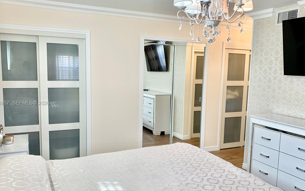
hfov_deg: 61.2
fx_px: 258
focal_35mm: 31
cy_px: 103
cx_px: 154
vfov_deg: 40.6
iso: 64
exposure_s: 1/60
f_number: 1.8
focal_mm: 4.25
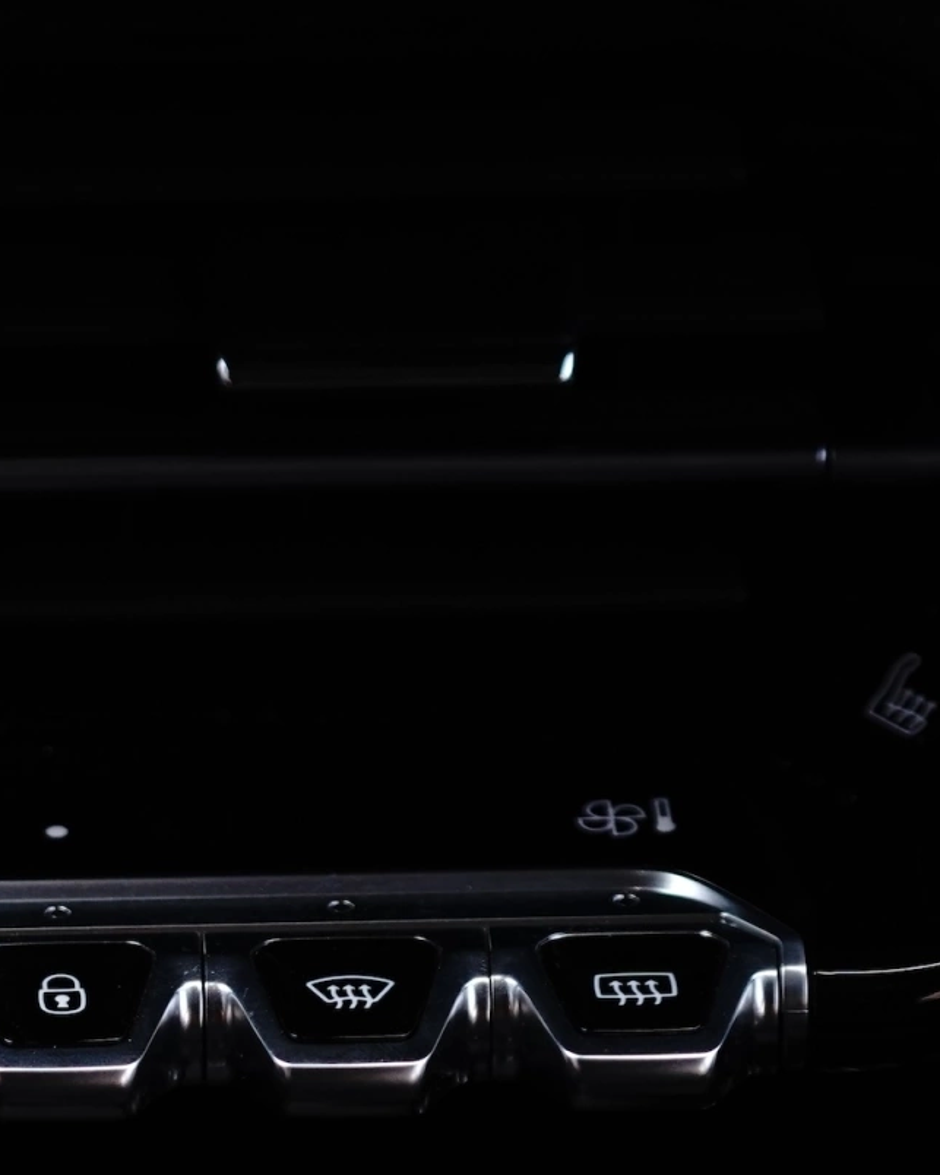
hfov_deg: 5.4
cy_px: 998
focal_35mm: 283
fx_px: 9843
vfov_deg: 6.8
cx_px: -241
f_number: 4
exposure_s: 1/400
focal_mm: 101
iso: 1000
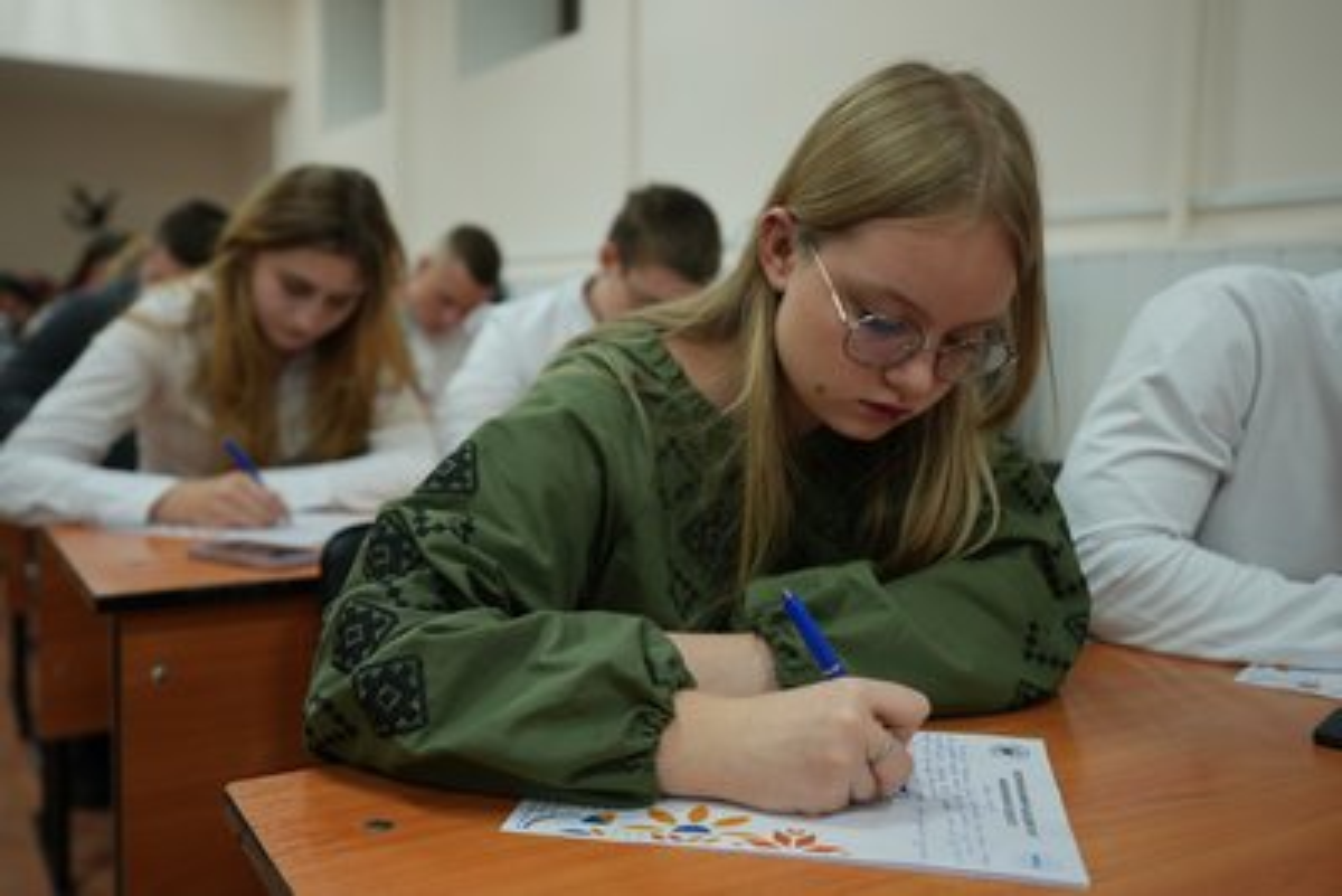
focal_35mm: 35
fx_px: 1305
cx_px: 671
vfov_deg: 37.9
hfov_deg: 54.4
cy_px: 448
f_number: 2.8
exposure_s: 1/100
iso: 250
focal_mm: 35
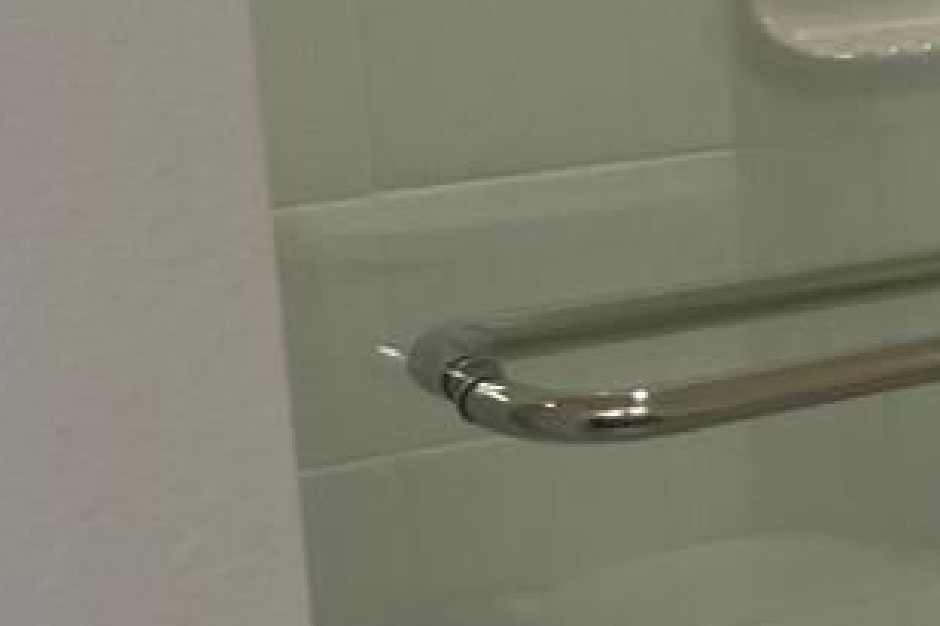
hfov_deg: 12.0
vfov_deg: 9.8
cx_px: 2196
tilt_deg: -13.3
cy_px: 307
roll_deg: -1.3
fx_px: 3655
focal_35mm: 140
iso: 64
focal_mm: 5.1
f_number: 1.6
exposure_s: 1/120
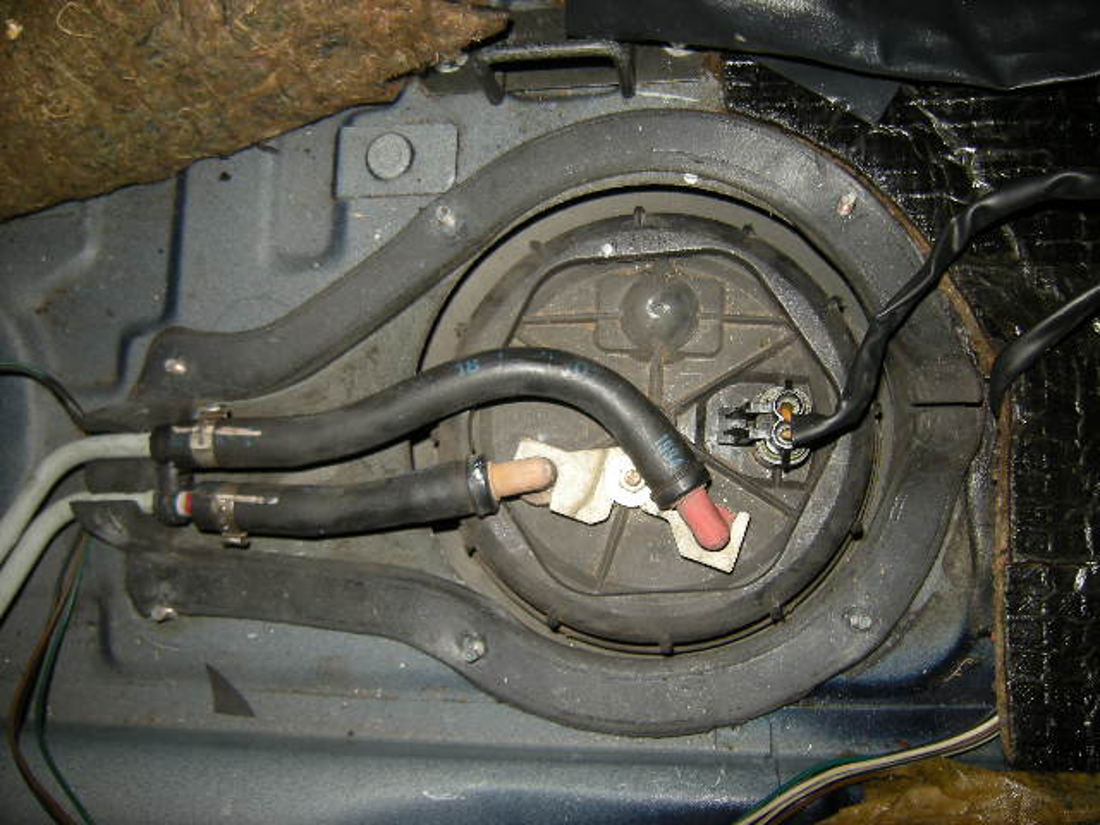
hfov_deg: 63.4
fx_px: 890
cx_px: 550
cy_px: 412
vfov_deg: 49.7
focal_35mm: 28
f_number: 2.8
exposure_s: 1/60
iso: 64
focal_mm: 4.7
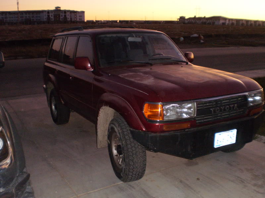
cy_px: 99
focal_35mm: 36
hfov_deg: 51.4
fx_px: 276
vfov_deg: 39.7
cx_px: 132
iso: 320
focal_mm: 6.3
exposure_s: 1/30
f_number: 3.1
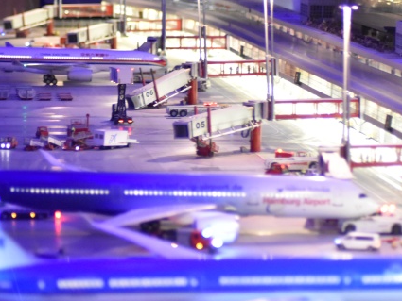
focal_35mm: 178
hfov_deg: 11.1
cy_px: 121
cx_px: 193
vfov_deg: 8.3
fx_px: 2068
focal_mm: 70
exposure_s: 1/40
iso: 5000
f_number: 4
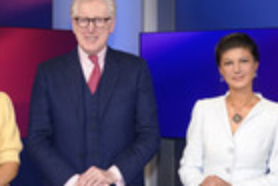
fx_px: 750
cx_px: 105
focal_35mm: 97
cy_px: 114
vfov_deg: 14.1
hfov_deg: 21.0
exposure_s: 1/160
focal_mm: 30
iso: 2000
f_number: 5.6
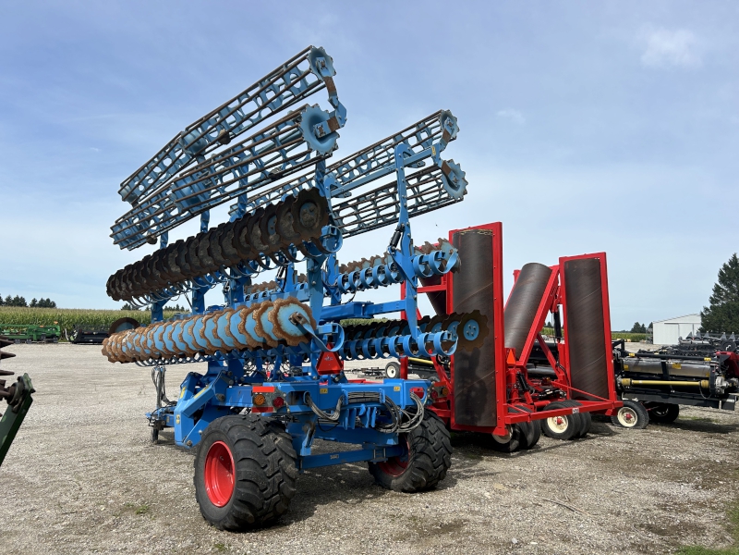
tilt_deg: +6.8
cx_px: 370
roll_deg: -1.3
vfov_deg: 53.1
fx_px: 555
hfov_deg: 67.3
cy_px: 278
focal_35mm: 26
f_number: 1.5
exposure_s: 1/4274
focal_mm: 5.7
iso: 50
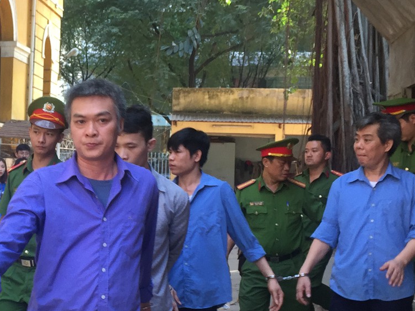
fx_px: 923
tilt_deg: +0.5
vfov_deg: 19.1
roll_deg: -3.8
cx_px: 14
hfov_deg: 24.3
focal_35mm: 77
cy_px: 163
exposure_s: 1/100
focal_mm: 4.15
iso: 50
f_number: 2.2
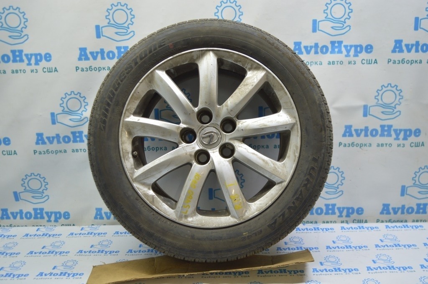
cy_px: 142
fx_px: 428
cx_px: 214
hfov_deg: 53.2
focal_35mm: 36
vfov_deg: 36.8
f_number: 4
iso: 400
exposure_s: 1/50
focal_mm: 24
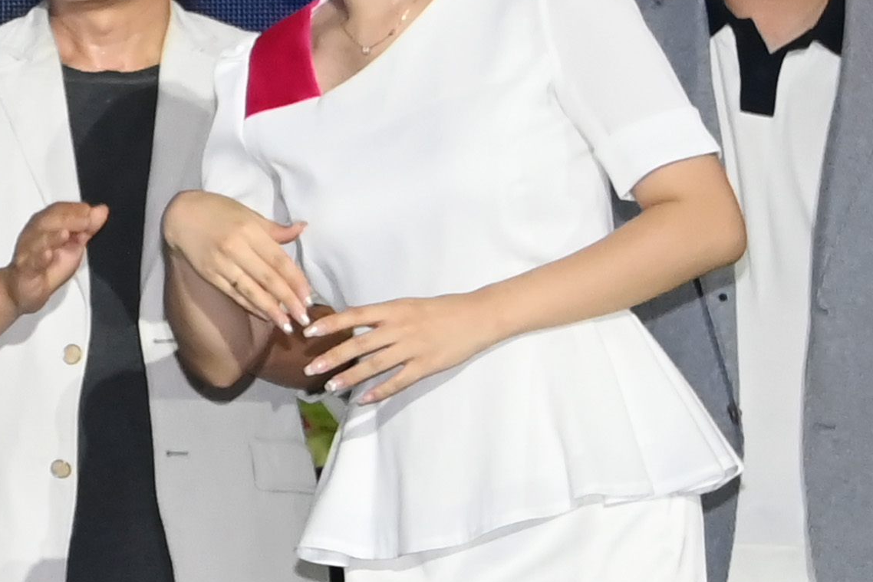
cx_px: -1152
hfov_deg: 3.4
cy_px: 284
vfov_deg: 2.3
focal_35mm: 597
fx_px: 14478
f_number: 6.3
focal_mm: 122
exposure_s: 1/250
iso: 3200
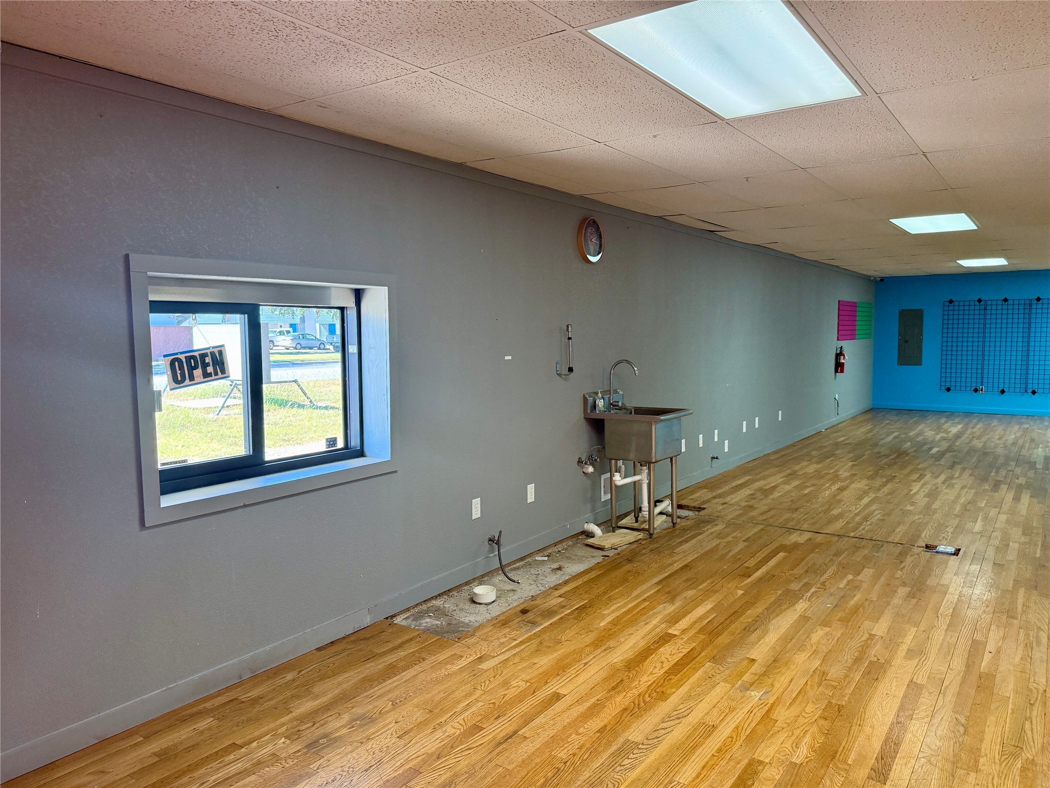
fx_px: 728
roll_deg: +0.2
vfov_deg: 56.8
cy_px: 394
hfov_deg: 71.6
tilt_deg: -3.6
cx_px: 525
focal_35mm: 24
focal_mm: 6.76
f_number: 1.78
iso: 200
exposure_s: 1/124
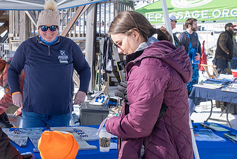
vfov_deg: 22.6
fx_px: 395
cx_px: 50
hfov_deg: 32.5
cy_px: 66
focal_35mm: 60
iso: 320
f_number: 5.6
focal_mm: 23
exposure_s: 1/1000
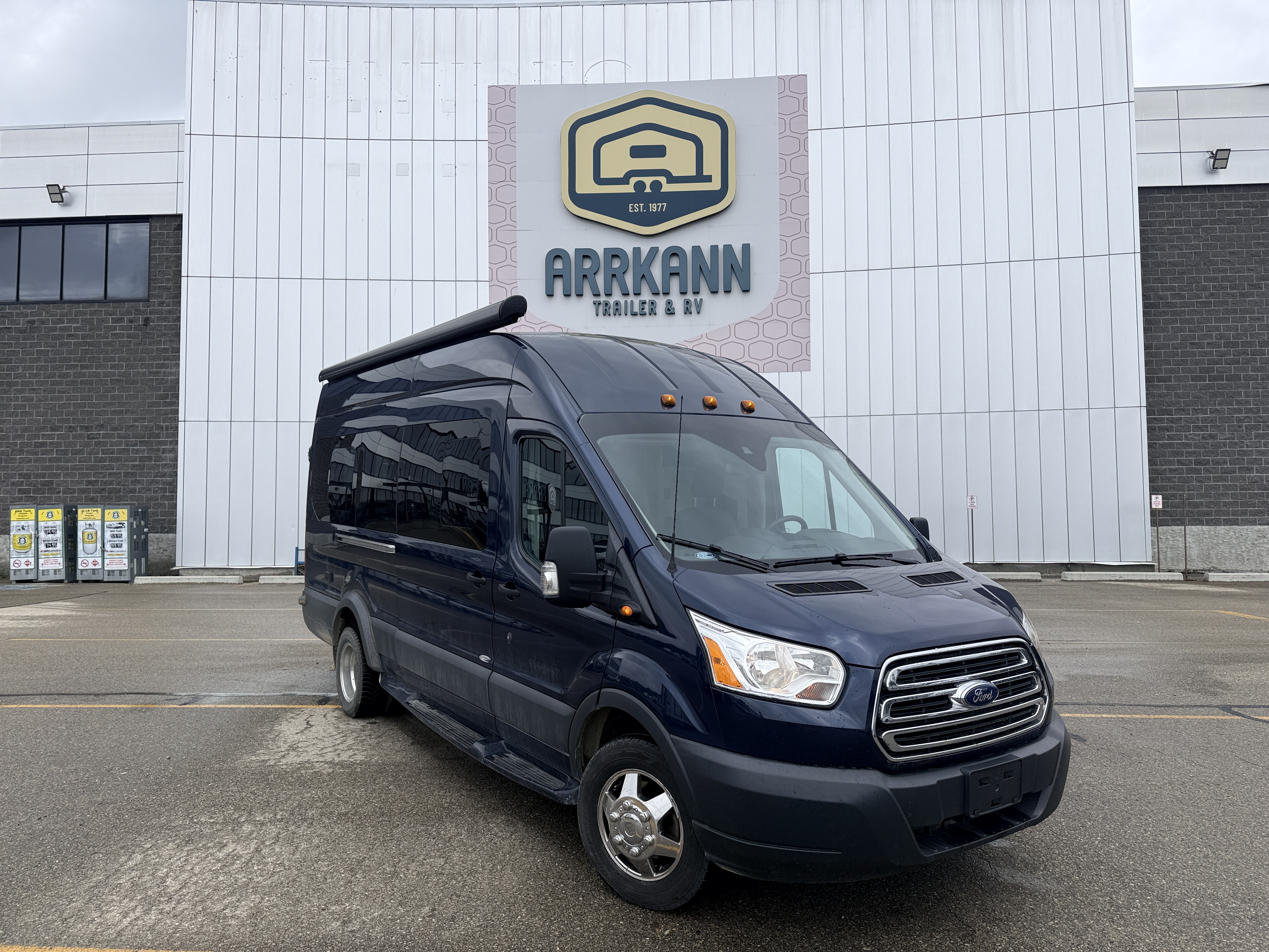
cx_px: 634
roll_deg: +0.4
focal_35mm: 24
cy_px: 476
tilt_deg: +3.0
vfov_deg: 56.8
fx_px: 880
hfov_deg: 71.6
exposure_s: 1/2370
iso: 80
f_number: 1.78
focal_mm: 6.76
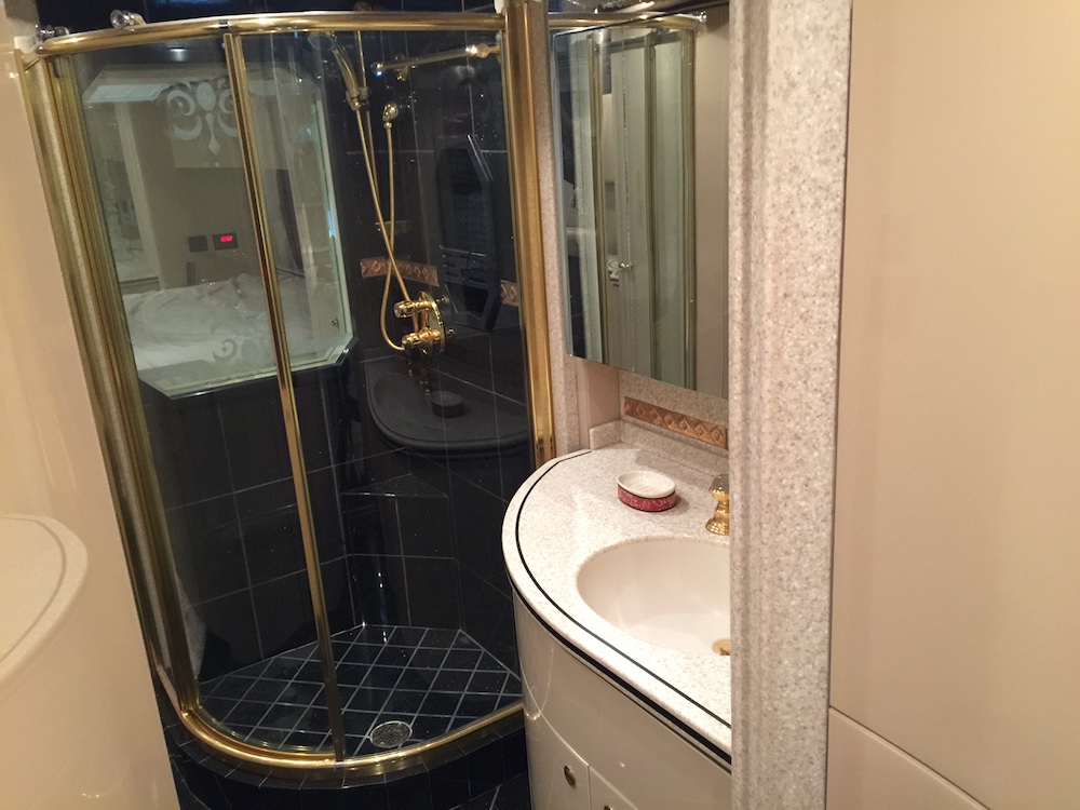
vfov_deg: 48.2
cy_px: 405
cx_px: 540
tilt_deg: -15.7
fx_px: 905
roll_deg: +2.4
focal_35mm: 29
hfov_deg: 61.7
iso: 125
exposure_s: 1/10
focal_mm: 4.15
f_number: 2.2
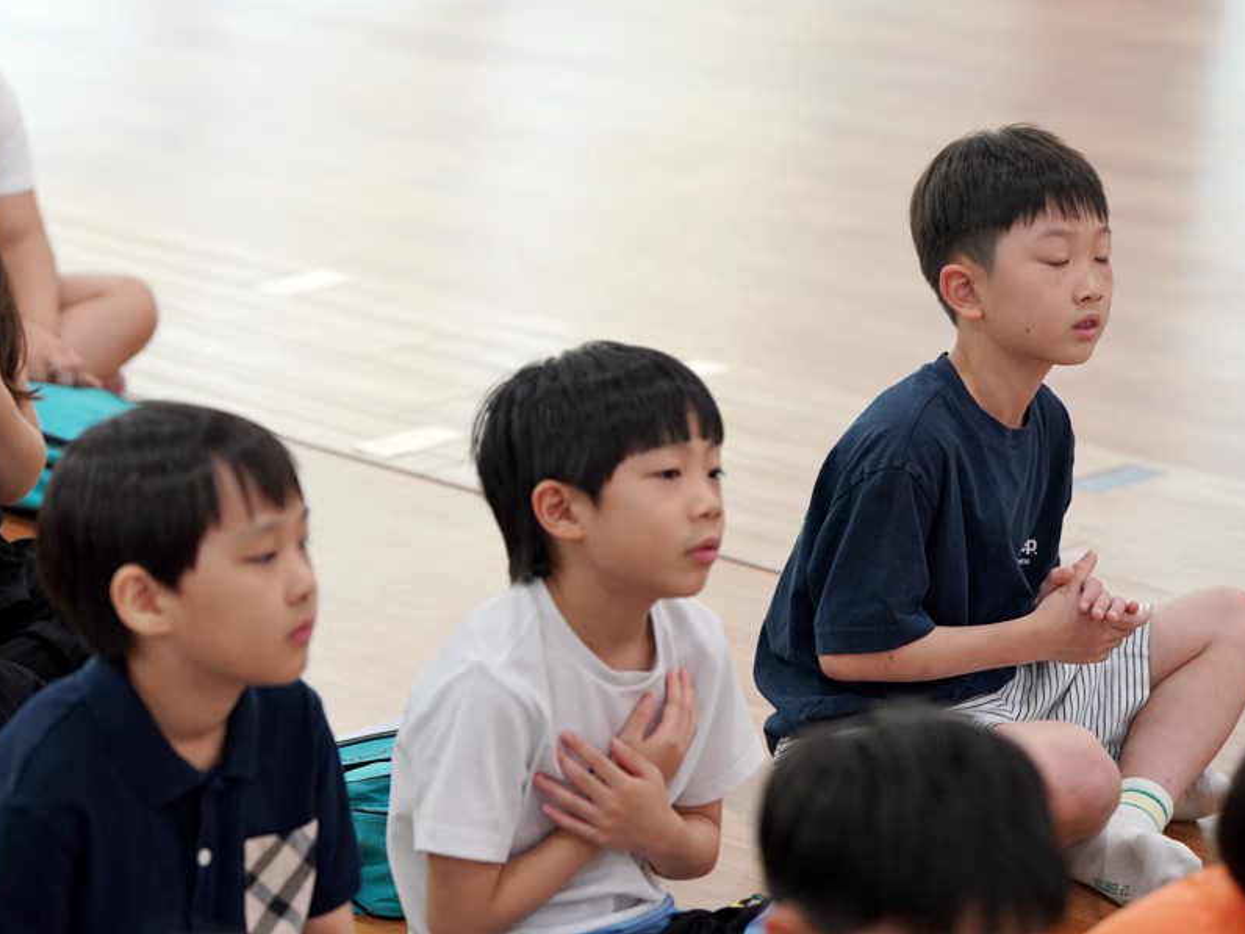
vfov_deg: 10.8
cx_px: 565
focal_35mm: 137
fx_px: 4927
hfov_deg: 14.4
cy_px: 466
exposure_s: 1/160
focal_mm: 126
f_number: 4
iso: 1600
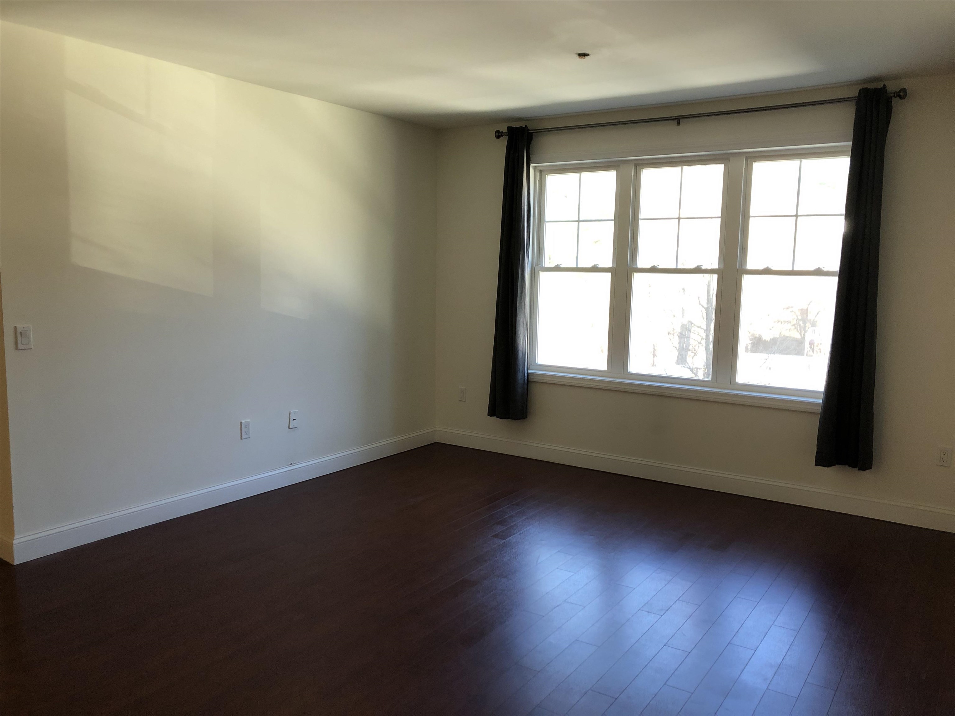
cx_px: 478
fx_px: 772
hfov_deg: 63.4
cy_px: 358
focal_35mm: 28
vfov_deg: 49.7
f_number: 1.8
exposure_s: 1/30
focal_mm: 3.99
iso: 40
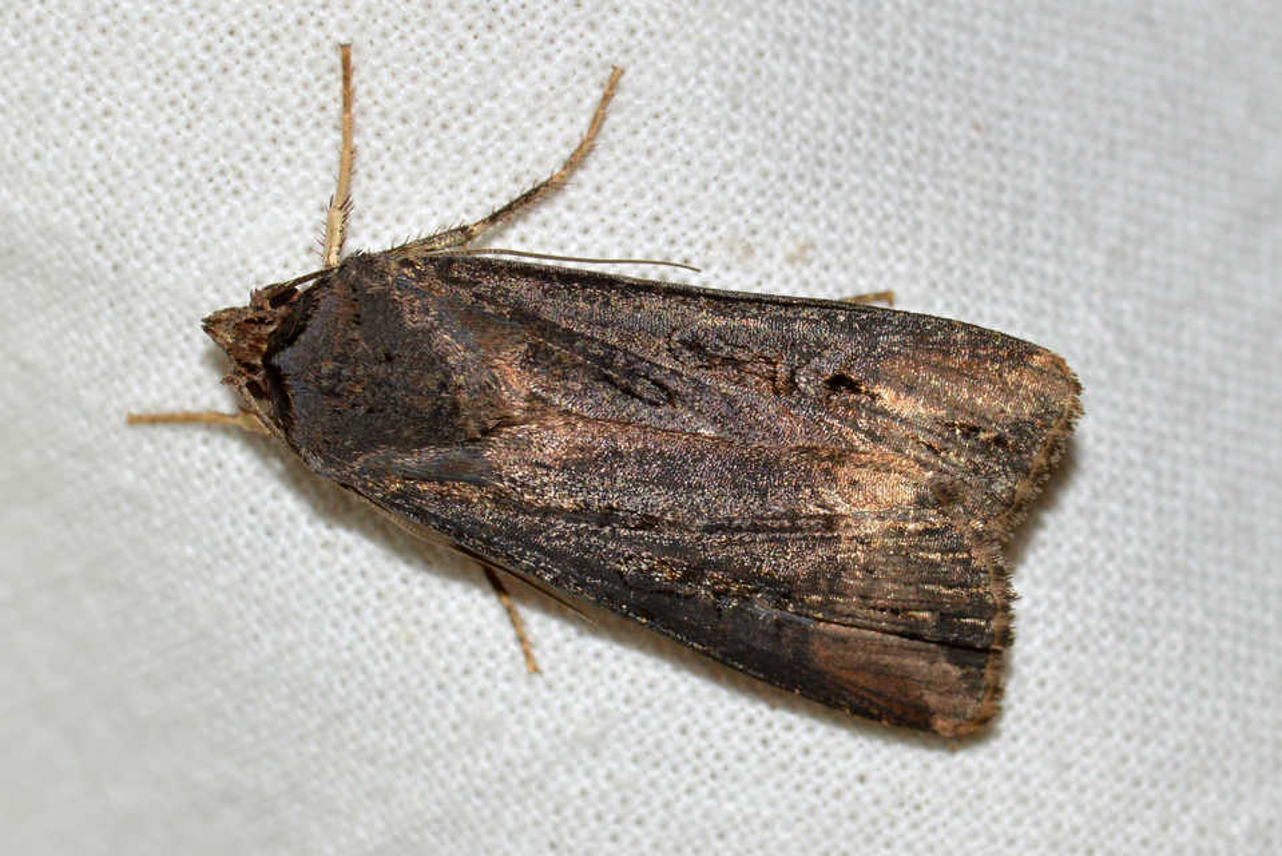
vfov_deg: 9.2
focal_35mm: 150
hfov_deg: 13.7
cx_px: 641
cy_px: 428
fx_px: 5343
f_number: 18
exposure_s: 1/200
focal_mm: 100
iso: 100
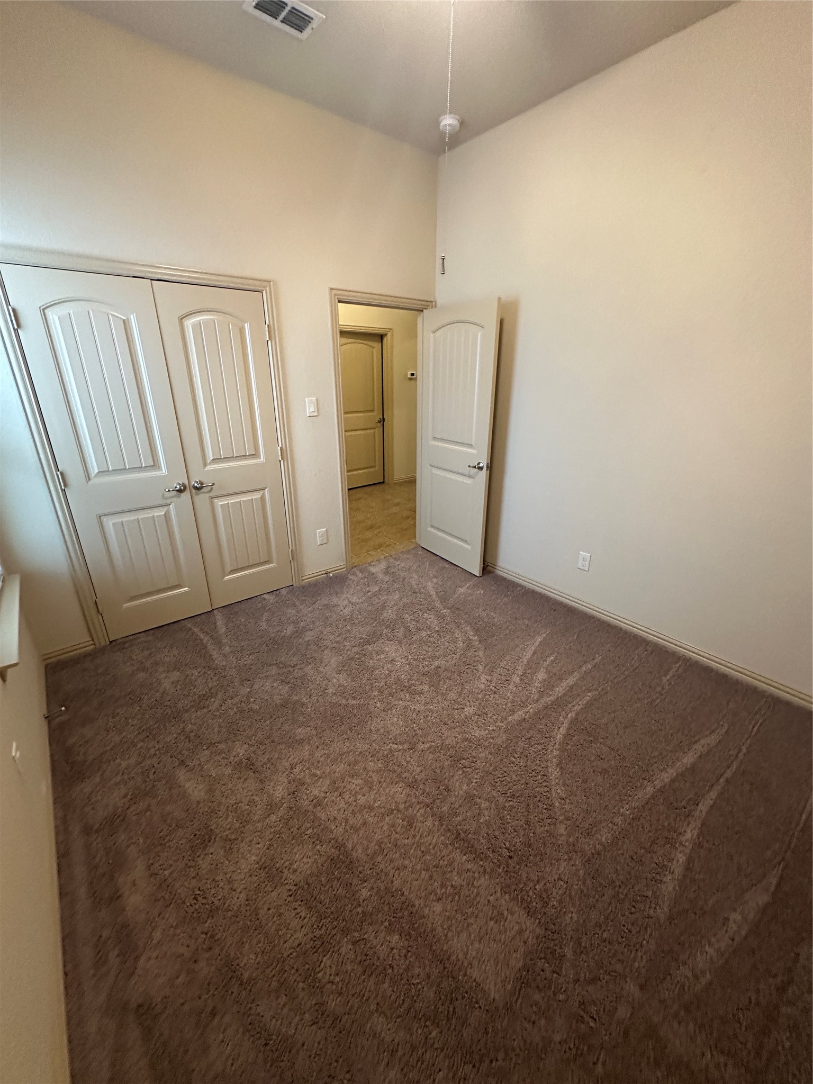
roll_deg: -1.3
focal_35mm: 14
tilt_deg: -21.8
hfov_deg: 85.7
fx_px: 438
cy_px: 542
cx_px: 406
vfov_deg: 102.1
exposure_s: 1/60
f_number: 2.2
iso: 640
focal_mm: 2.22
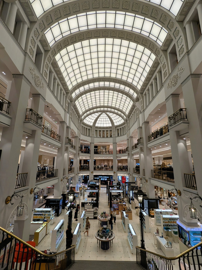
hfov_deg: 78.1
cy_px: 135
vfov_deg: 94.5
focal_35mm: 16
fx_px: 124
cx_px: 101
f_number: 2.2
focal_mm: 2.35
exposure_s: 1/120
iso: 47
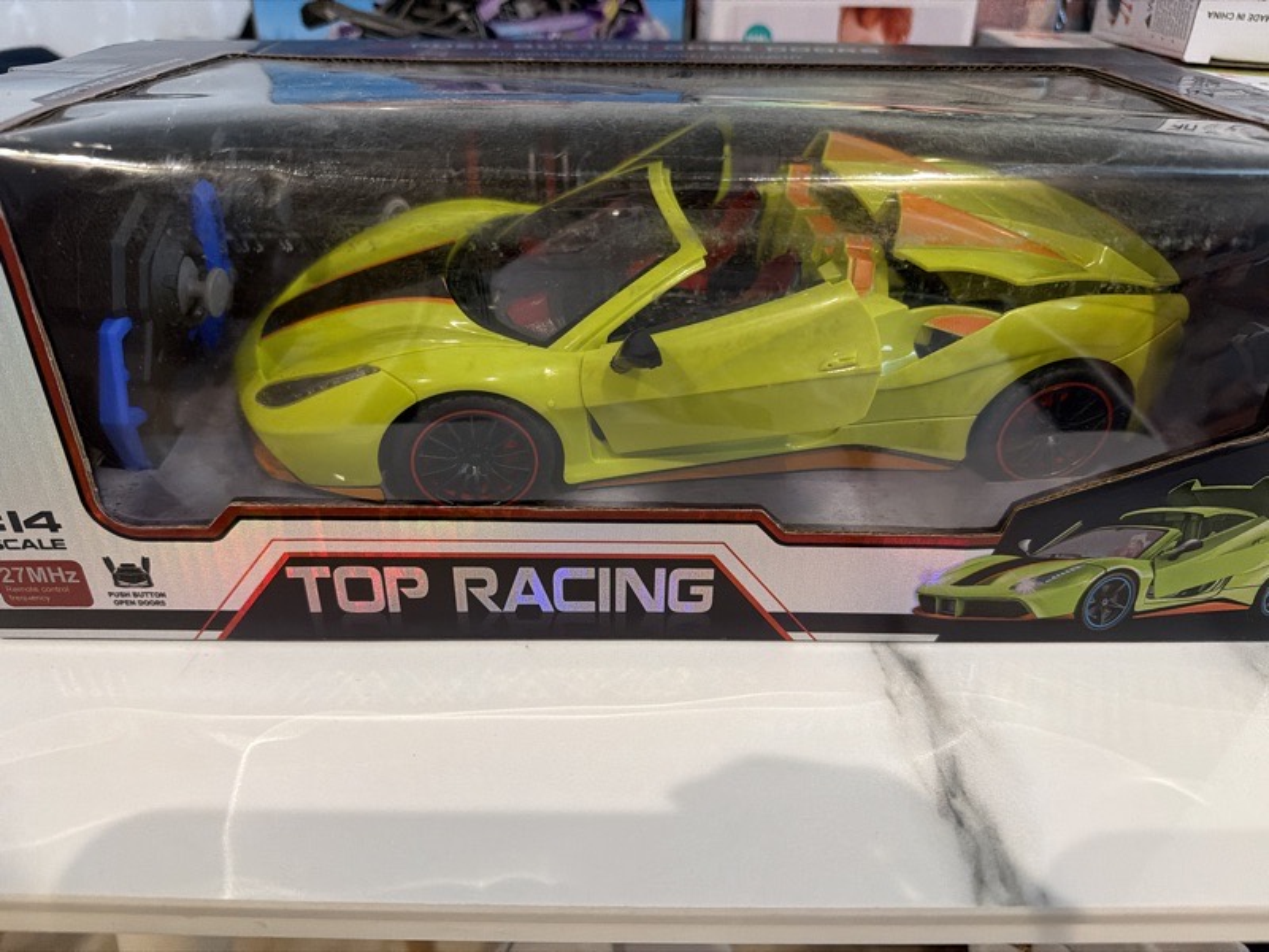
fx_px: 880
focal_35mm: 24
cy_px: 476
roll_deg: -0.3
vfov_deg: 56.8
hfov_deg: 71.6
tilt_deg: -31.9
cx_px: 634
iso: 500
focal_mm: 6.76
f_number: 1.78
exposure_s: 1/60
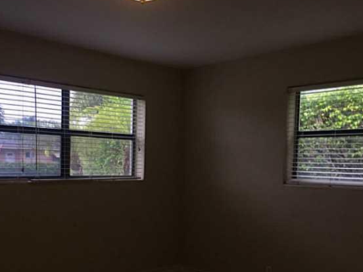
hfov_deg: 44.5
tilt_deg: -3.2
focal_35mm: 42
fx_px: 440
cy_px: 187
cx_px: 141
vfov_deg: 34.0
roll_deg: -1.7
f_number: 2.2
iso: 32
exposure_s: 1/75
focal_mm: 4.15
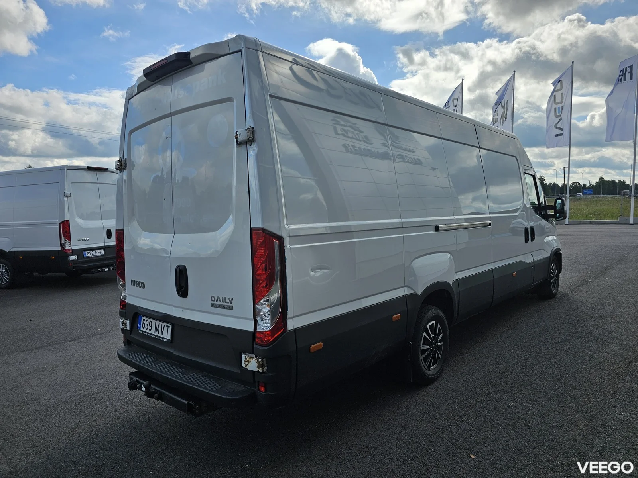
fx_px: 424
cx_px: 319
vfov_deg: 58.9
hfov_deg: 73.9
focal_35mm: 23
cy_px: 239
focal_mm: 6.3
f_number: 1.7
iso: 16
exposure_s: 1/1461
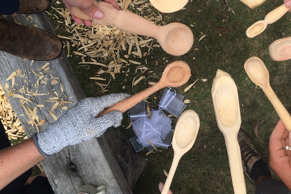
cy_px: 51
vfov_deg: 26.2
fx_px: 412
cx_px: 222
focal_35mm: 51
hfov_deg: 37.8
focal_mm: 4.15
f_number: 2.2
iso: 25
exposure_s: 1/818
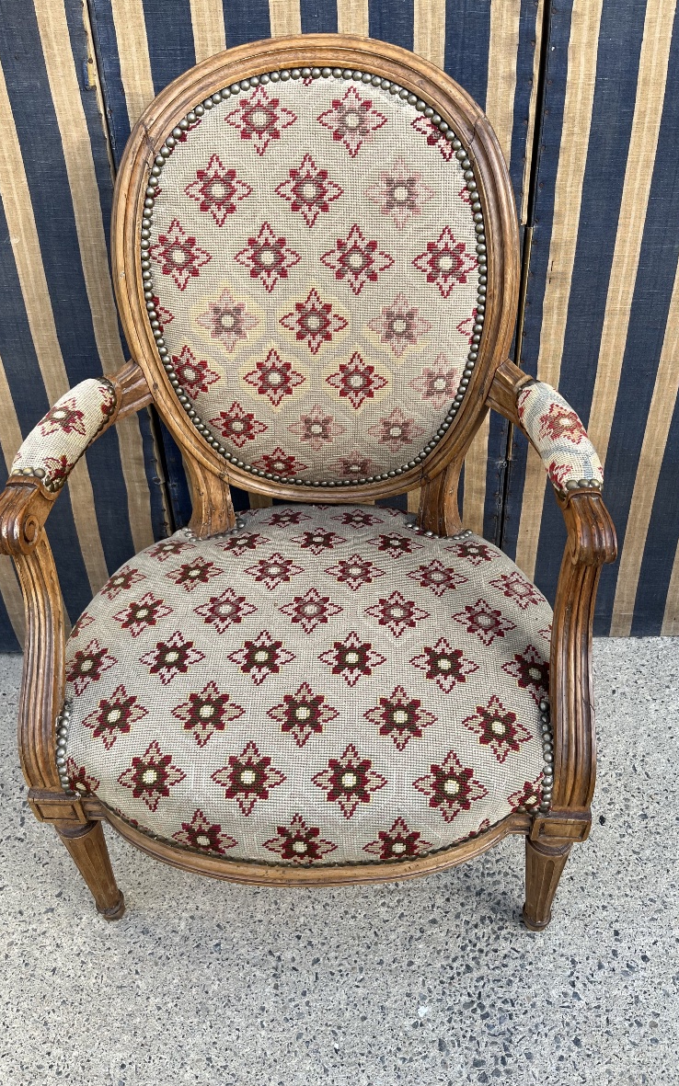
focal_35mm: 28
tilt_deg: -42.3
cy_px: 544
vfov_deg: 66.5
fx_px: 829
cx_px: 326
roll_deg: +4.3
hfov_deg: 44.5
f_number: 1.6
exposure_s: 1/303
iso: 50
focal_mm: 5.1
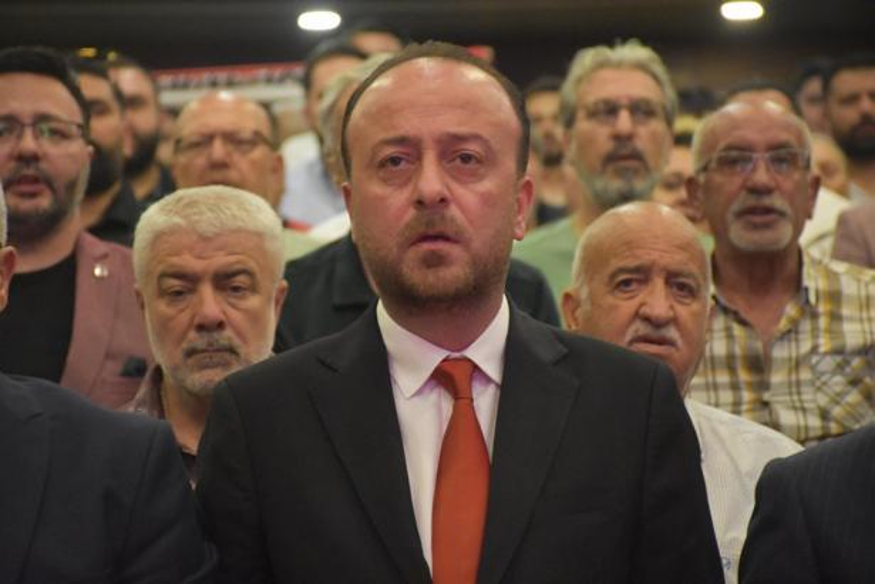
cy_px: 292
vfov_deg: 8.2
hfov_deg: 12.2
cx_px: 438
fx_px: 4083
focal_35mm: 168
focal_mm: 112
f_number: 5.6
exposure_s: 1/60
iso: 7200
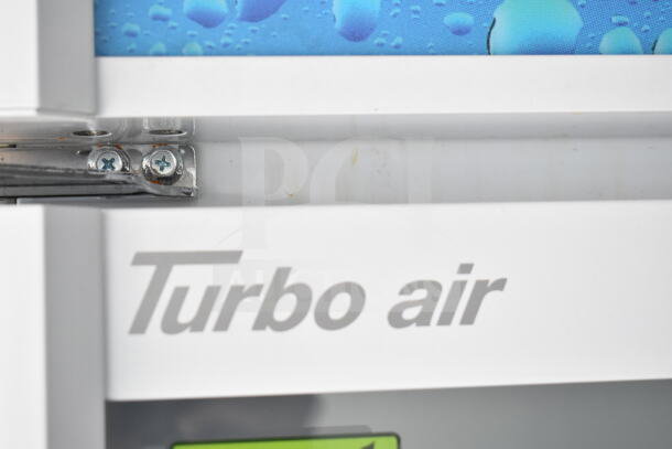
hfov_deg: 28.1
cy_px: 224
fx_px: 1344
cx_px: 336
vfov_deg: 18.9
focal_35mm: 72
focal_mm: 48
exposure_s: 1/80
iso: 2000
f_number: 5.3
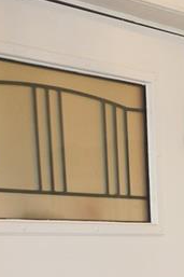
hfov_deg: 11.0
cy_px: 416
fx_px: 860
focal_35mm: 112
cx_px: 381
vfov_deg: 16.6
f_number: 4
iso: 250
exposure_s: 1/160
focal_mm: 16
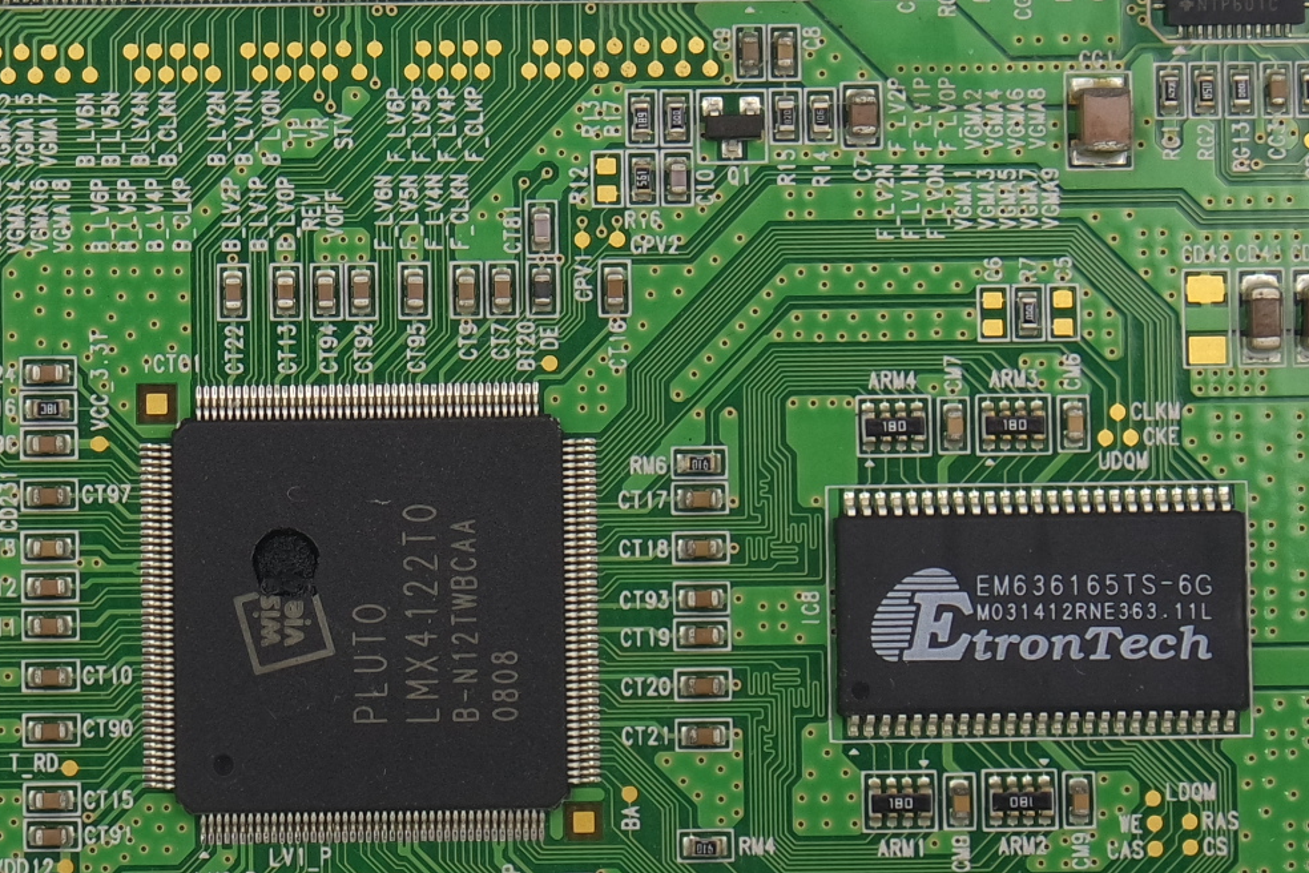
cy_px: 193
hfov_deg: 15.7
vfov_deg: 10.5
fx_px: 4727
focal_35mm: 130
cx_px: 345
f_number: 5.6
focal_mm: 16
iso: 160
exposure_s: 1/100
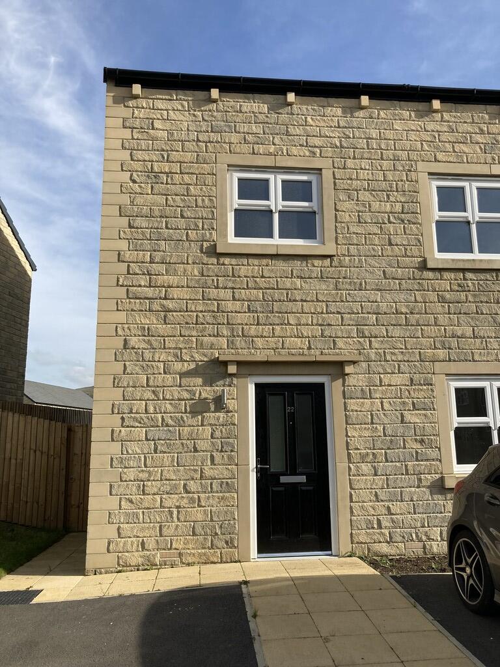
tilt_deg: +13.1
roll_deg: +0.3
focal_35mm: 28
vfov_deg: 63.4
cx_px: 250
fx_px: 539
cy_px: 334
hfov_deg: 49.7
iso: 20
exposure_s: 1/1715
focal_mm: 3.99
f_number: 1.8
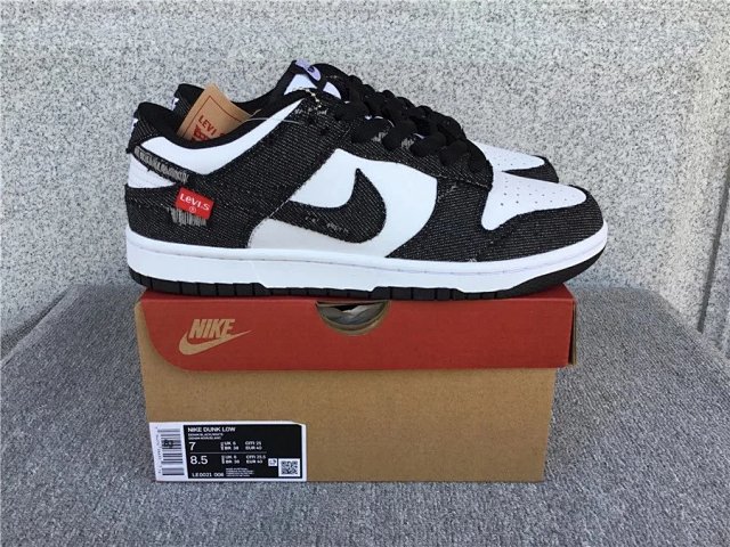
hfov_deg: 58.4
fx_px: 654
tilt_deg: -20.1
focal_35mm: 31
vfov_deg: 45.4
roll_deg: -0.2
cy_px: 274
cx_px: 365
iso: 25
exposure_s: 1/191
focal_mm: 3.3
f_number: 2.4
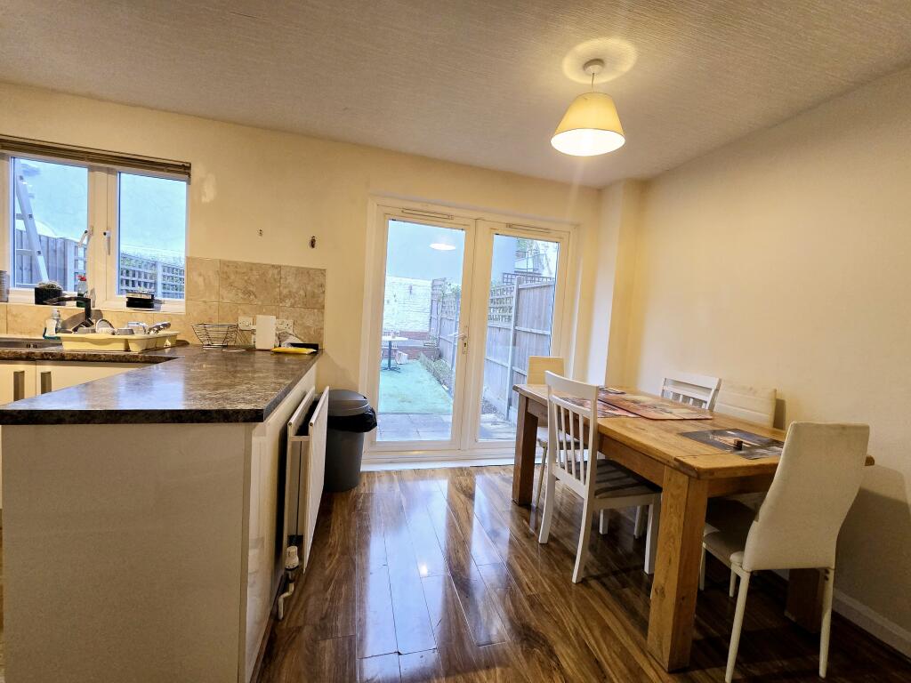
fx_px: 342
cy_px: 342
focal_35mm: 13
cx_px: 456
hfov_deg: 106.2
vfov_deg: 89.9
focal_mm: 2.2
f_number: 2.2
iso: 200
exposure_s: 1/50
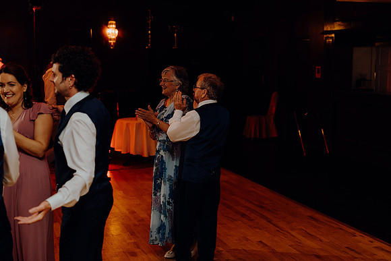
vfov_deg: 25.5
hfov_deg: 37.5
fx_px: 576
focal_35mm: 53
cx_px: 196
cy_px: 130
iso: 1250
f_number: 2.8
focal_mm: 53
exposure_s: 1/160
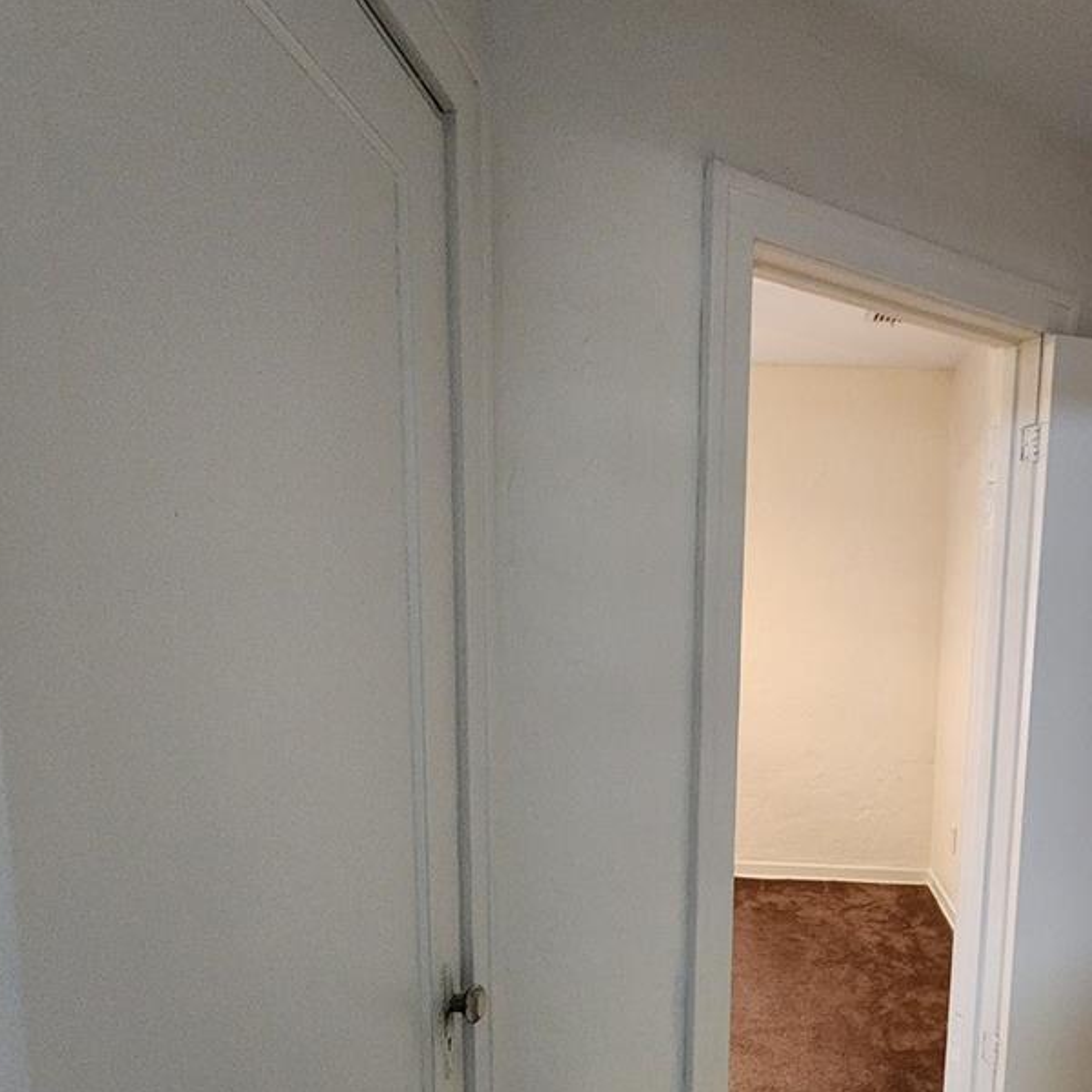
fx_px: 821
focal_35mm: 23
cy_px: 706
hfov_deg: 64.8
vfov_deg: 65.9
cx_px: 761
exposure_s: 1/24
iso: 640
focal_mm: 2.2
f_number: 2.2
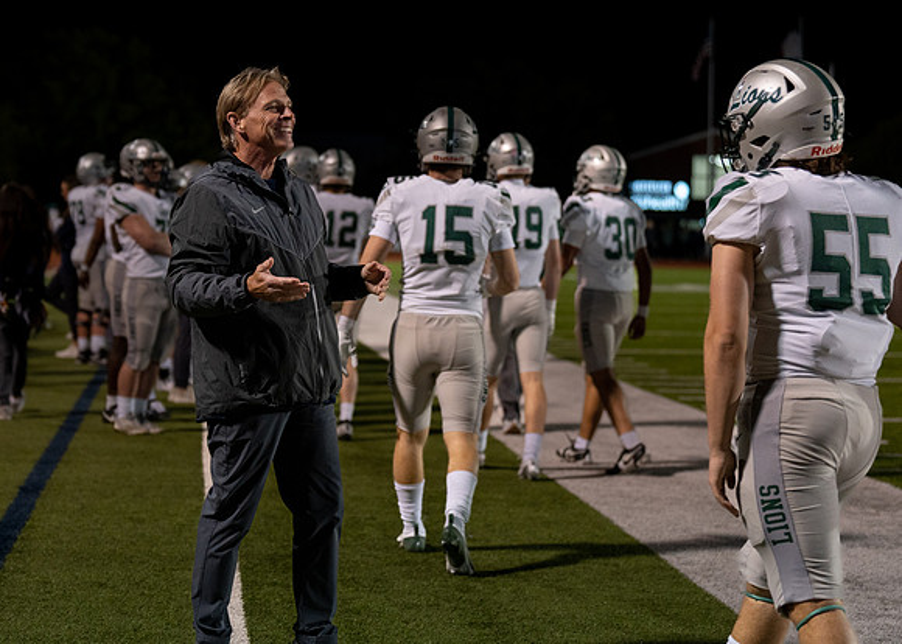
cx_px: 308
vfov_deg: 15.8
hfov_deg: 21.9
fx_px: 2318
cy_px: 250
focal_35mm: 91
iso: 1000
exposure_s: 1/500
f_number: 2.8
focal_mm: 70
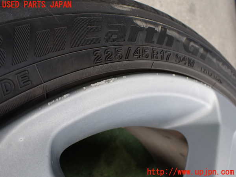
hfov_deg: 60.0
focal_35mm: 30
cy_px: 88
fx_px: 205
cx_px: 118
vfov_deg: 46.8
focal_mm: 5.4
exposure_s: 1/125
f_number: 2.3
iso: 200
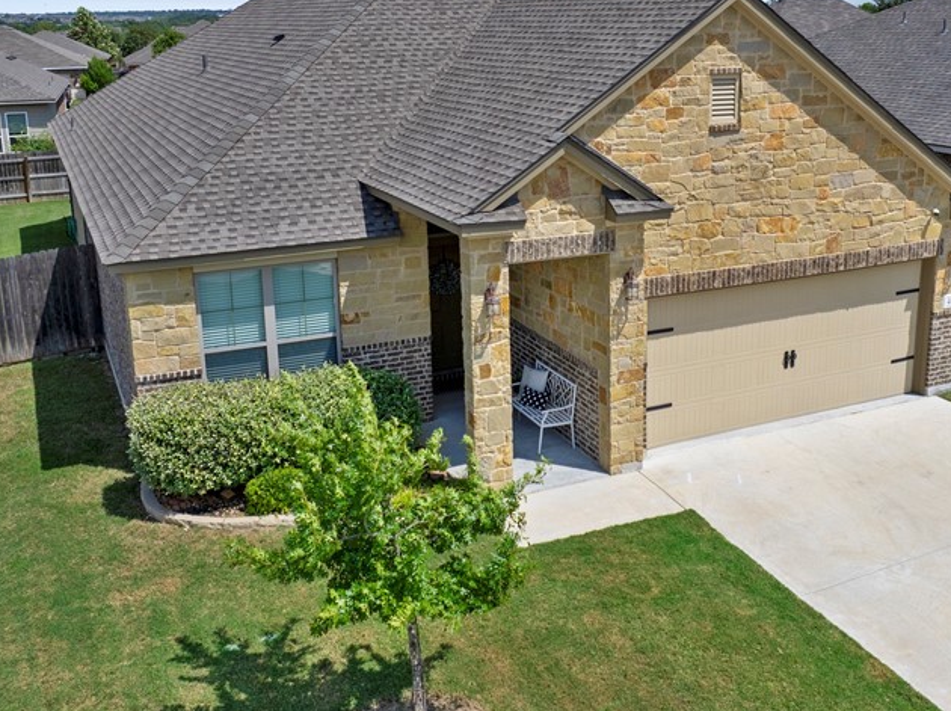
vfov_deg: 36.6
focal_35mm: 39
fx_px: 1070
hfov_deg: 47.6
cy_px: 276
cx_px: 572
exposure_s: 1/2500
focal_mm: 12.29
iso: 100
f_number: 2.8
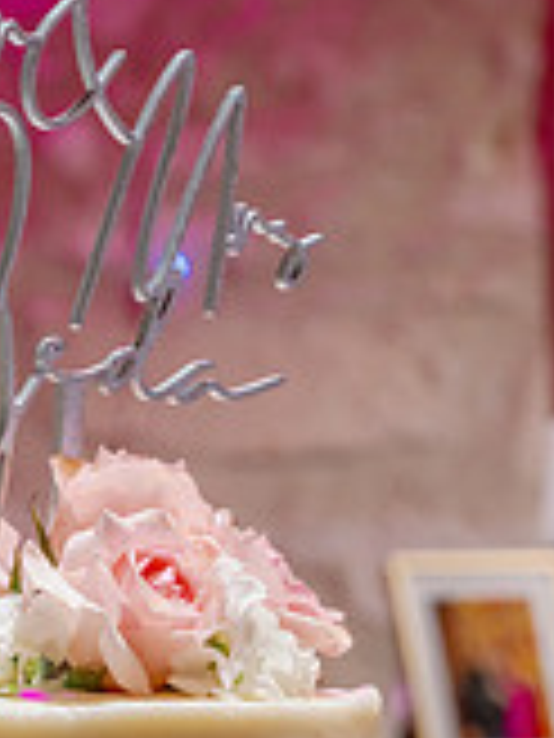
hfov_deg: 8.0
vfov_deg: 10.7
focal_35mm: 185
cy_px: 436
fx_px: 3948
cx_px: 18
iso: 1250
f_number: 9
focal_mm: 70
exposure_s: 1/30
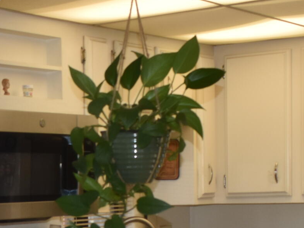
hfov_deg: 16.7
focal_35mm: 116
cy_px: 336
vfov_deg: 12.2
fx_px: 1017
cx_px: 23
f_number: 5.6
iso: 280
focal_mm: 21
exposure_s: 1/125
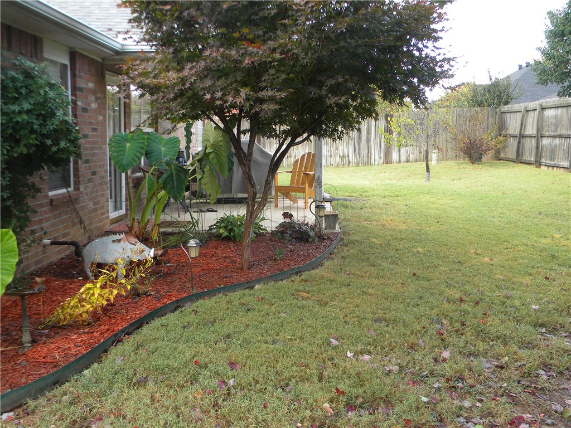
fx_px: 594
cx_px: 286
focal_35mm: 36
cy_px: 214
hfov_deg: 51.4
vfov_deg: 39.7
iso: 80
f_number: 3.7
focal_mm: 6.4
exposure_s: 1/82.4
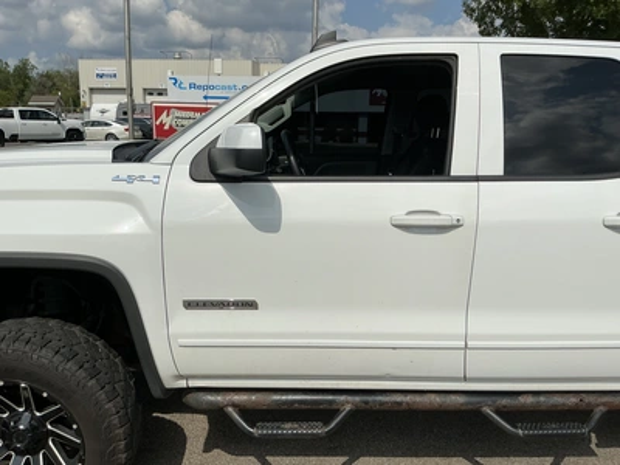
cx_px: 310
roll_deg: -2.3
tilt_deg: -9.3
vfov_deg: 49.7
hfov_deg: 63.4
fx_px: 502
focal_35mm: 28
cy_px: 232
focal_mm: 3
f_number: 1.8
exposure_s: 1/7407
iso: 25
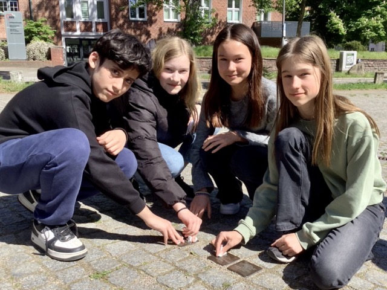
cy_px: 145
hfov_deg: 58.4
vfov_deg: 45.4
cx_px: 194
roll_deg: +1.1
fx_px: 347
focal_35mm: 31
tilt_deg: -14.5
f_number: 2.4
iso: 25
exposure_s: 1/734
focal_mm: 3.3
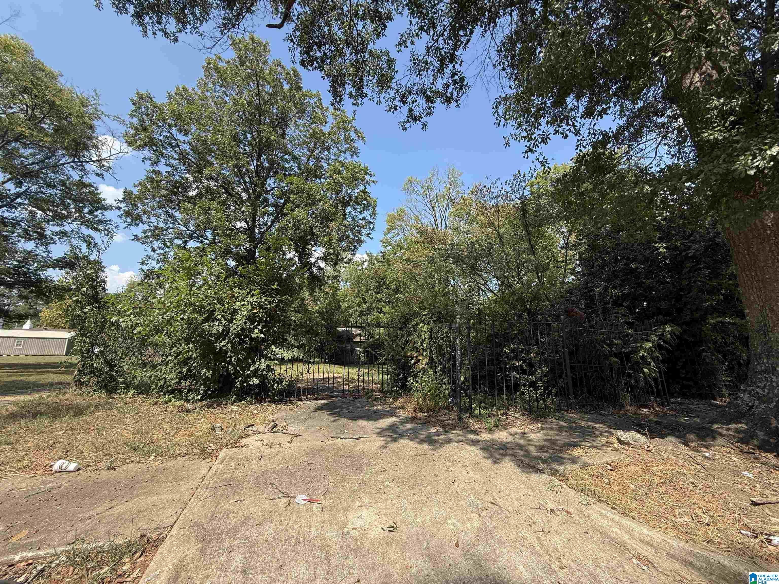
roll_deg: -2.2
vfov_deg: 85.7
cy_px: 292
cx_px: 390
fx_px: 315
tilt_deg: +11.3
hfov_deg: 102.1
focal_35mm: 14
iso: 50
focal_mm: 2.22
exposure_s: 1/579
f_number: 2.2
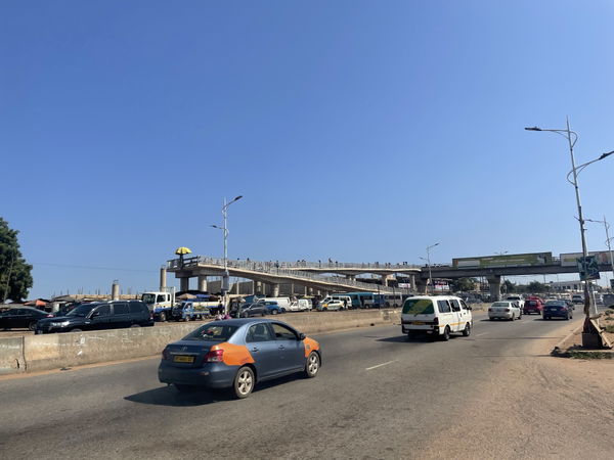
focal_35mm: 26
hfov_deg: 67.3
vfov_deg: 53.1
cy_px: 230
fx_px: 461
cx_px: 307
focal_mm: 4.2
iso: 32
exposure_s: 1/5051
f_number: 1.6
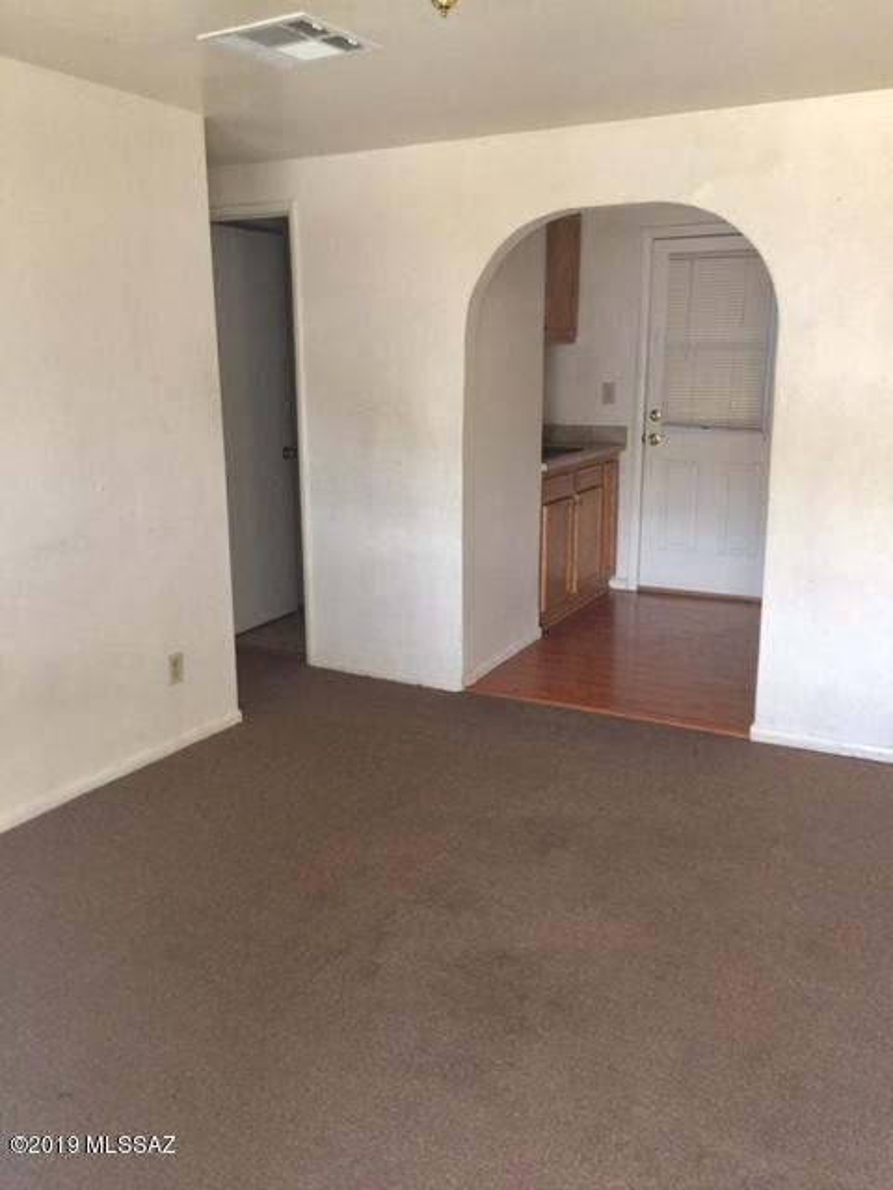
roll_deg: +0.1
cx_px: 446
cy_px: 595
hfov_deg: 48.2
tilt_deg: -13.1
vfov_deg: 61.7
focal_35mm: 29
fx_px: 997
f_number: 2.2
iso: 50
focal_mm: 4.15
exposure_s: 1/15
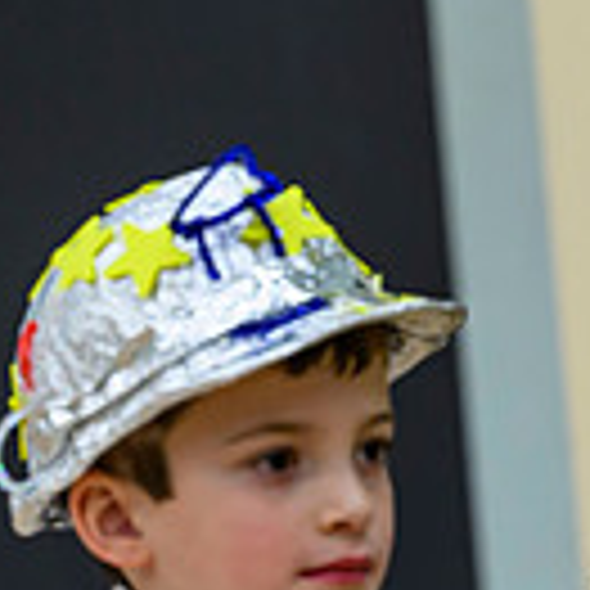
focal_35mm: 677
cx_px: 1146
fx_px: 13055
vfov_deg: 2.6
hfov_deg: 2.6
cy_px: 496
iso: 2000
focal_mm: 160
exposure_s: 1/160
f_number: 4
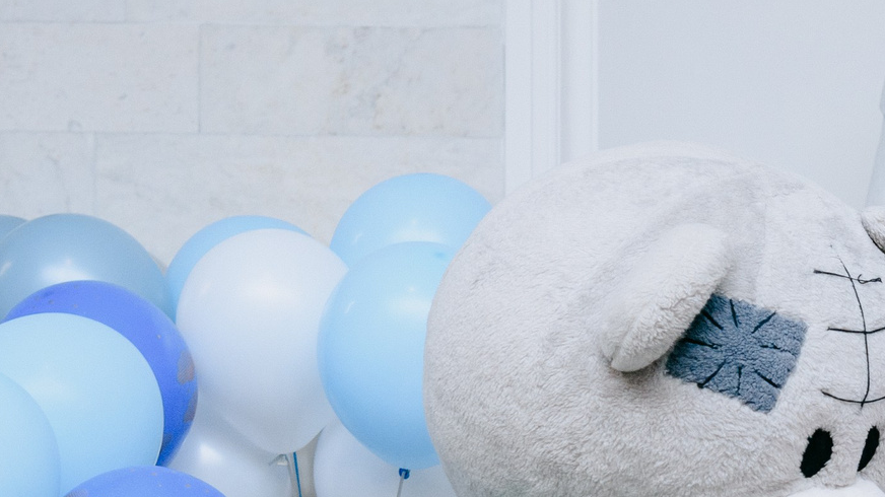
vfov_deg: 10.1
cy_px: 452
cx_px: 1083
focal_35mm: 119
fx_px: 2792
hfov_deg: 17.1
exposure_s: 1/160
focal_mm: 36
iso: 320
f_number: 4
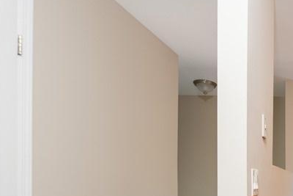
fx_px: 293
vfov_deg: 34.6
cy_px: 180
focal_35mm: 36
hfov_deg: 41.8
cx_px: 324
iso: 320
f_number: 8
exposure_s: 1/30
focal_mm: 16
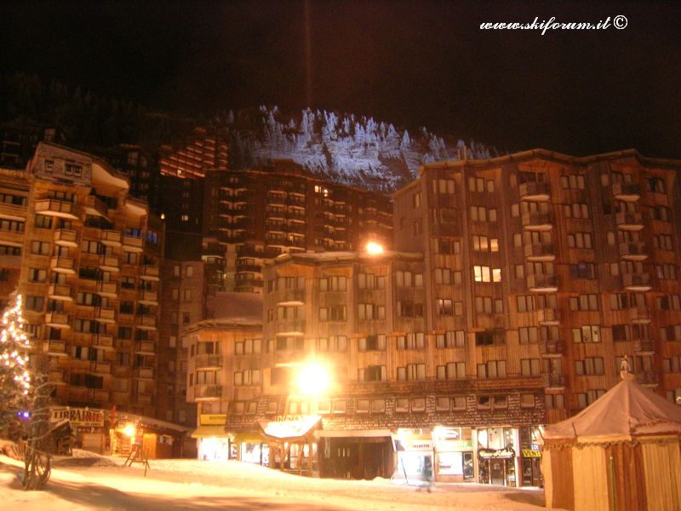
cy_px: 256
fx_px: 689
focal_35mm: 35
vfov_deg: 40.7
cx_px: 340
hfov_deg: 52.6
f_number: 2.8
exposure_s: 1/1.8
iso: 200
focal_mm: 5.4
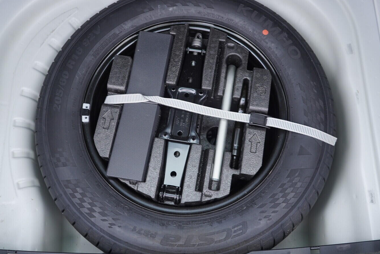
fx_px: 412
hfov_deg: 49.6
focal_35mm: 39
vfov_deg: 34.2
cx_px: 187
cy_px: 120
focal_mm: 24
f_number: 2.8
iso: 250
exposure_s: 1/40
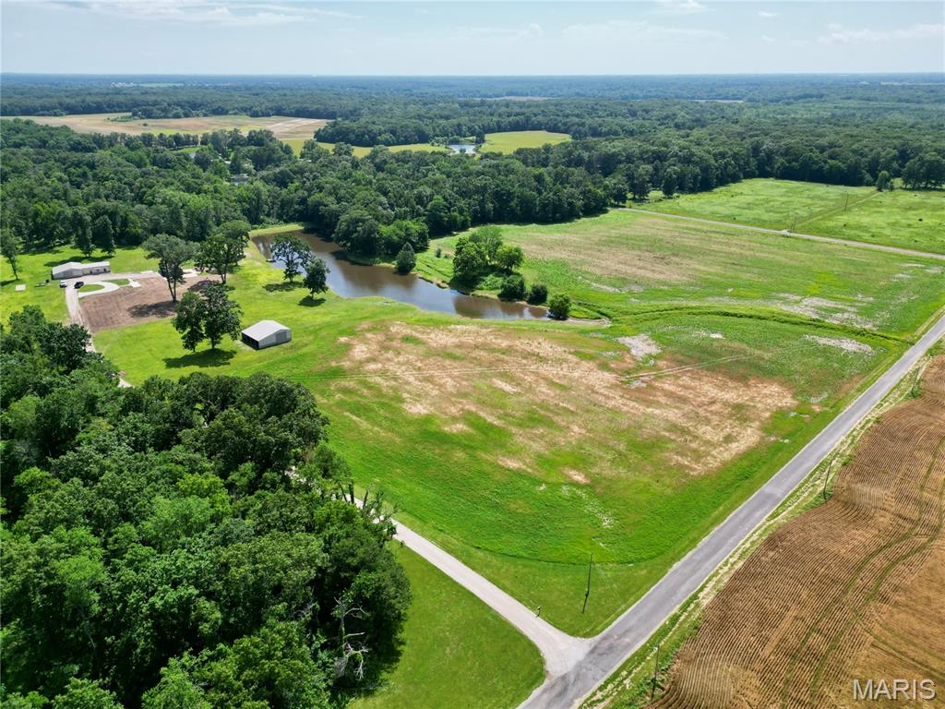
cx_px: 472
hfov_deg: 71.6
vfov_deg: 56.8
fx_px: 655
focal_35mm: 24
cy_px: 354
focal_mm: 6.72
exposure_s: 1/3200
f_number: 1.7
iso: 200
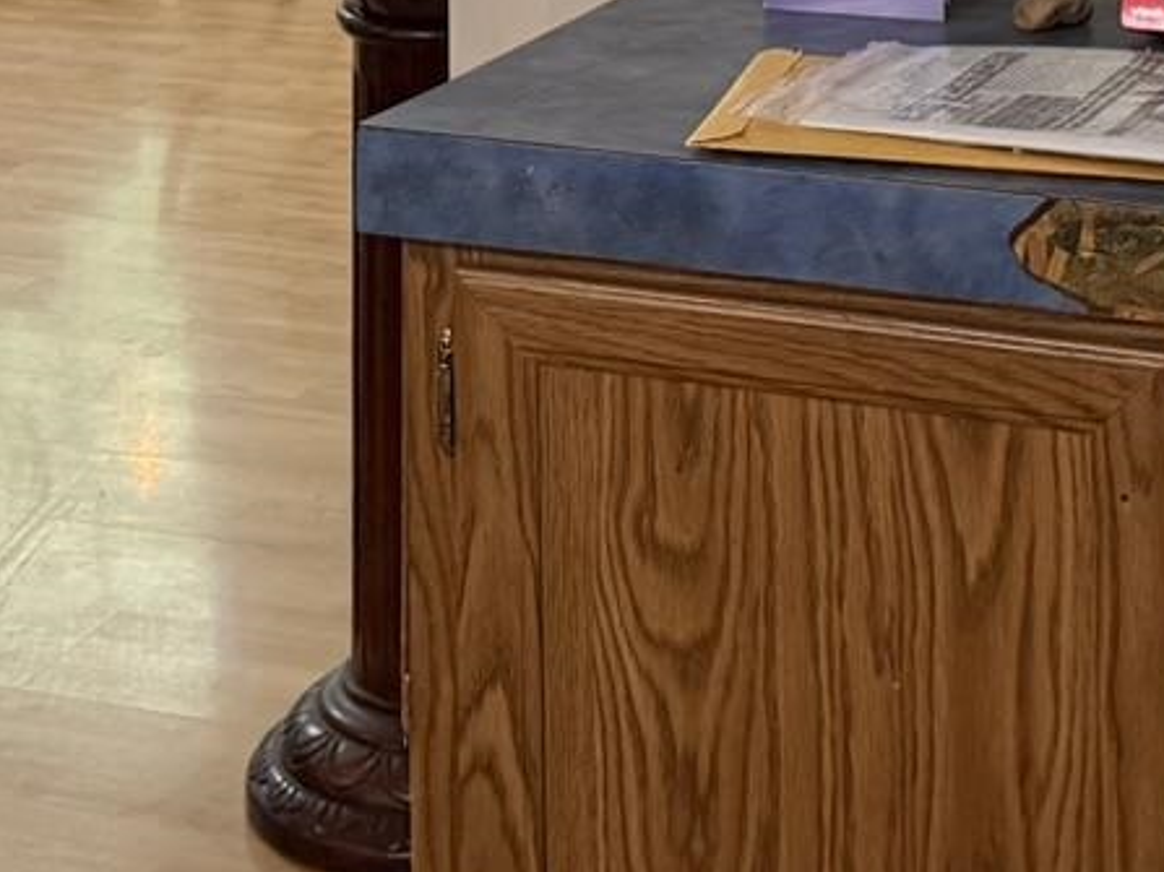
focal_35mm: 110
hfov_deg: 17.9
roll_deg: +1.0
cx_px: 575
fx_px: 3698
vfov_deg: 12.4
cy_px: -643
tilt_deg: -2.0
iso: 320
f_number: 1.78
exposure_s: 1/60
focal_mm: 6.76
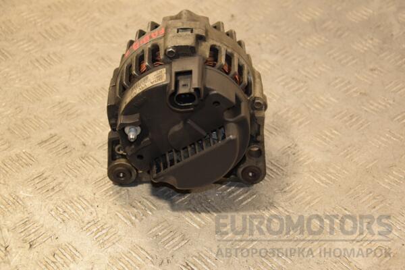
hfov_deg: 27.0
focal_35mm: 75
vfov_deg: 18.2
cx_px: 202
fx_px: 844
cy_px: 135
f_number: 5
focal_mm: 50
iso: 800
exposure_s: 1/125
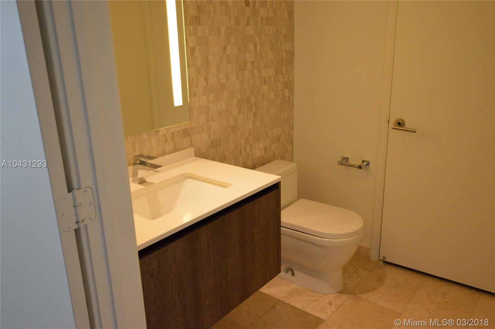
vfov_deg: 43.5
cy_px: 164
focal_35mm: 30
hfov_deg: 62.0
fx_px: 412
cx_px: 248
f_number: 3.5
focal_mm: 20
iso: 3200
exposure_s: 1/400
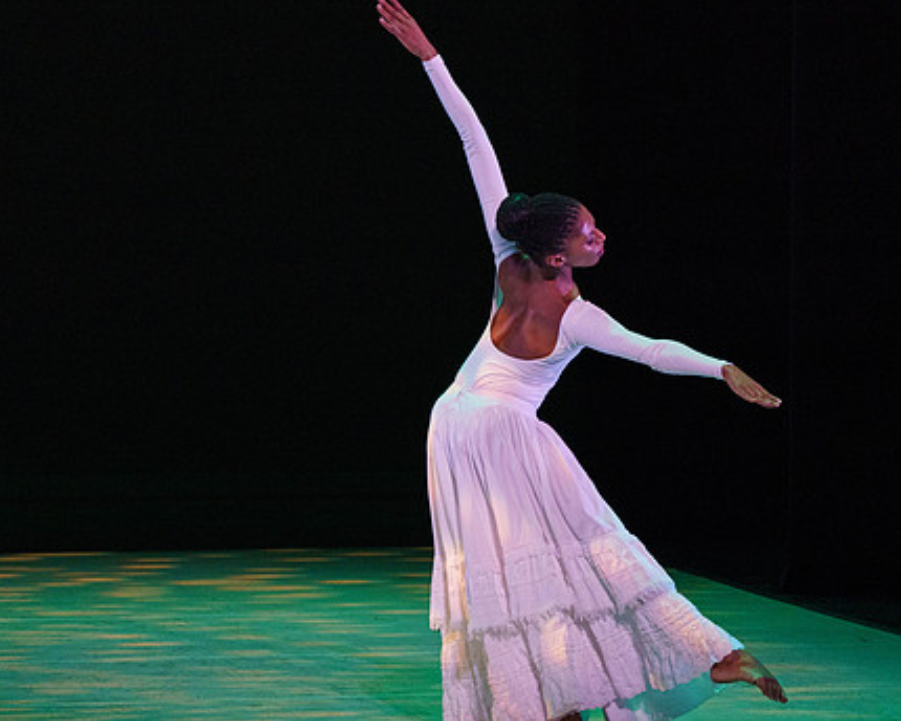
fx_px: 13653
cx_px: 470
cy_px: 363
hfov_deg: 3.8
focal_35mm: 512
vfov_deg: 3.0
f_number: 6.3
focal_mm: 376
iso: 5000
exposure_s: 1/400
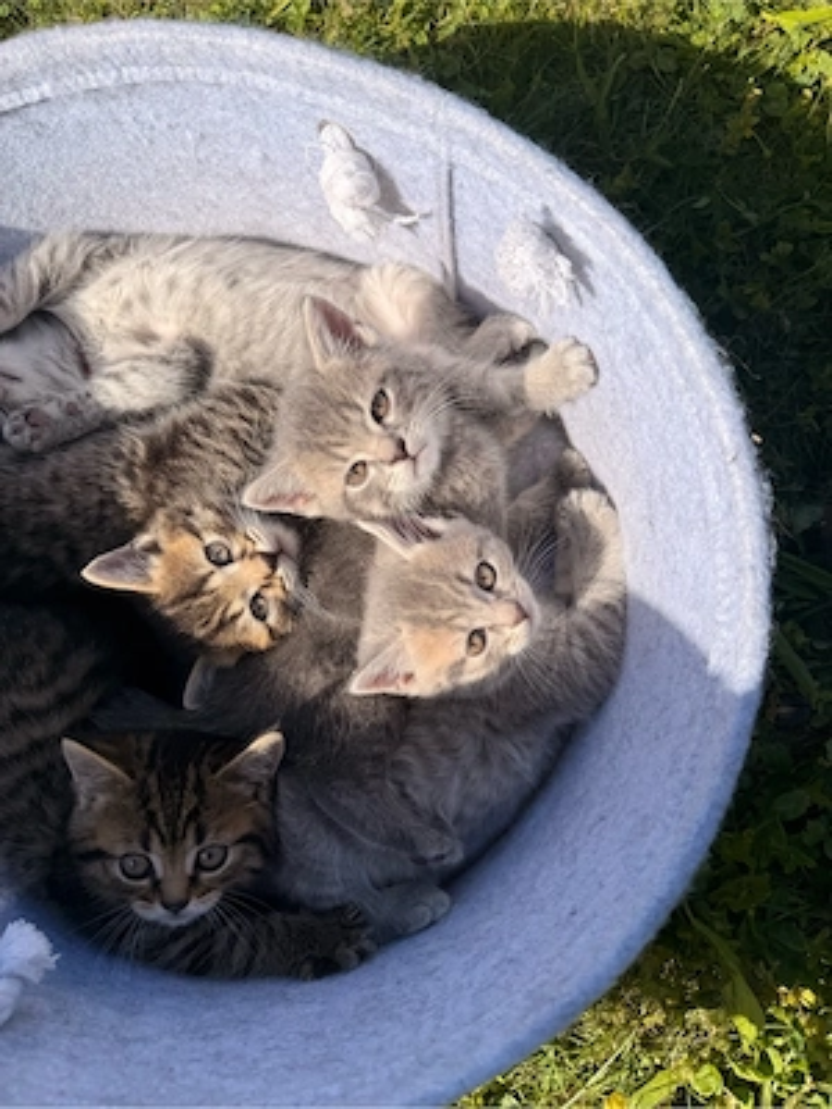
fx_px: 769
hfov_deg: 56.8
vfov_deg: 71.6
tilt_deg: -73.1
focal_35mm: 24
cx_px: 416
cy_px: 554
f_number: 1.78
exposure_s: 1/4673
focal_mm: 6.76
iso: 80
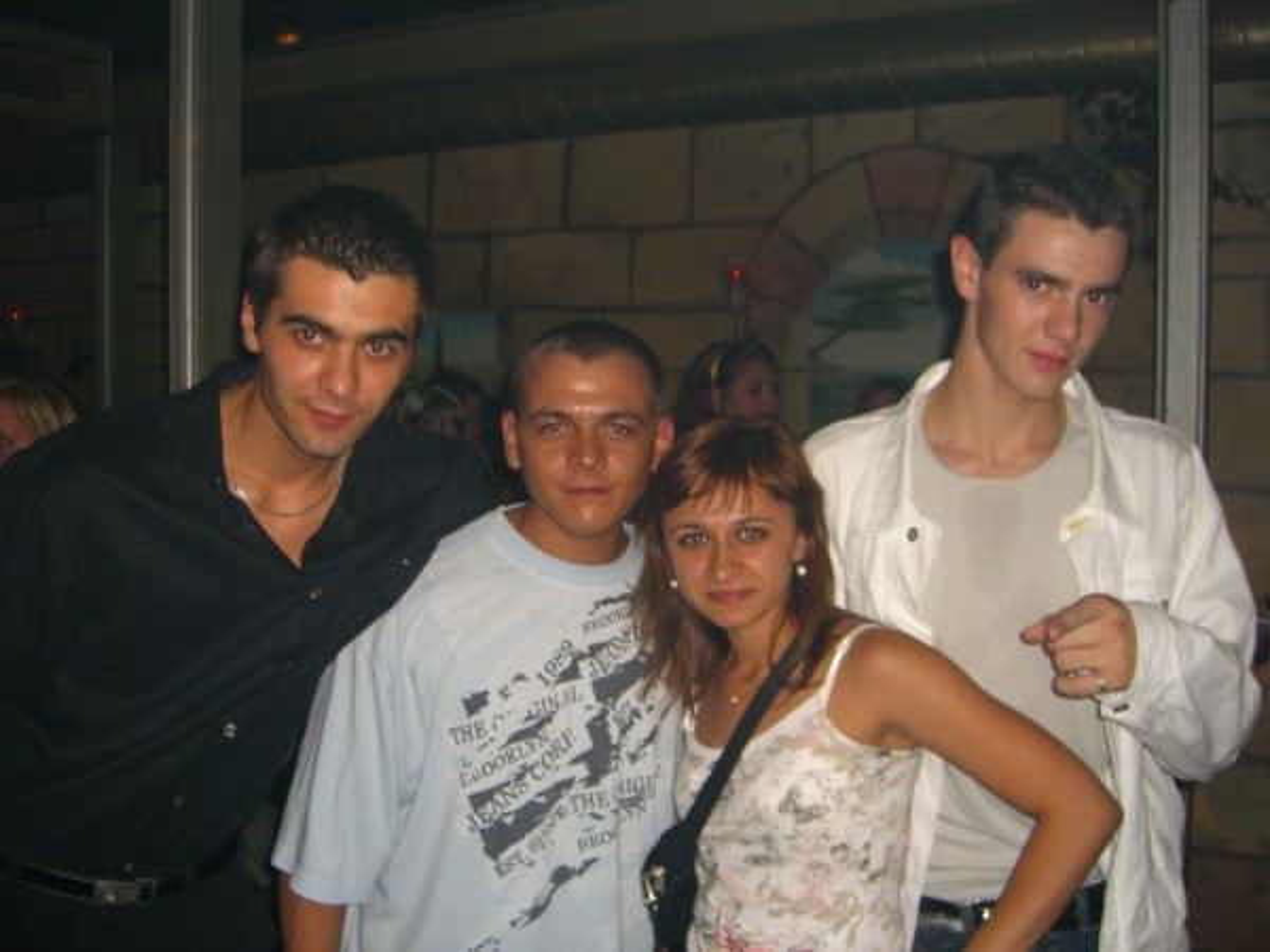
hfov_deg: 49.0
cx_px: 635
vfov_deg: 37.7
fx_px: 1394
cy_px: 476
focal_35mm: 38
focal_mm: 7.9
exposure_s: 1/60
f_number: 2.8
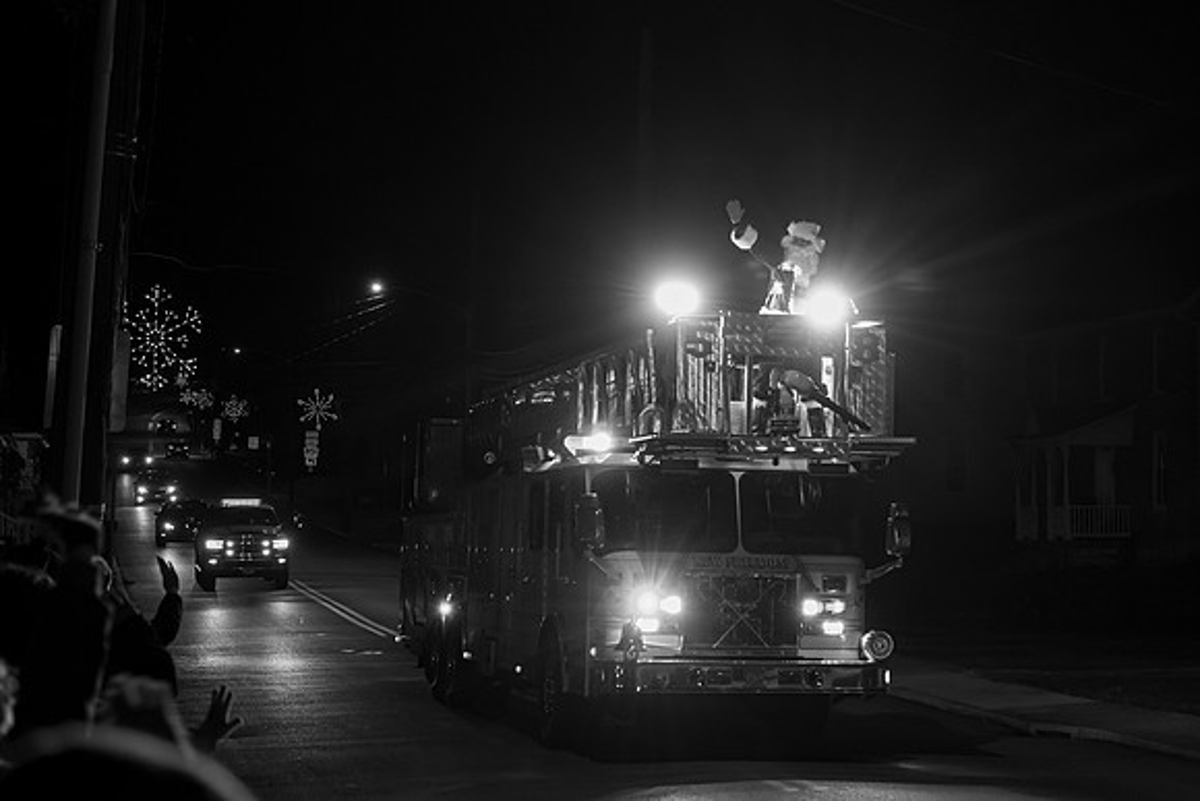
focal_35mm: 70
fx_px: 2343
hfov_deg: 28.6
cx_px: 774
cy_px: 298
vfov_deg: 19.4
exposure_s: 1/160
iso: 2500
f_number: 4
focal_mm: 54
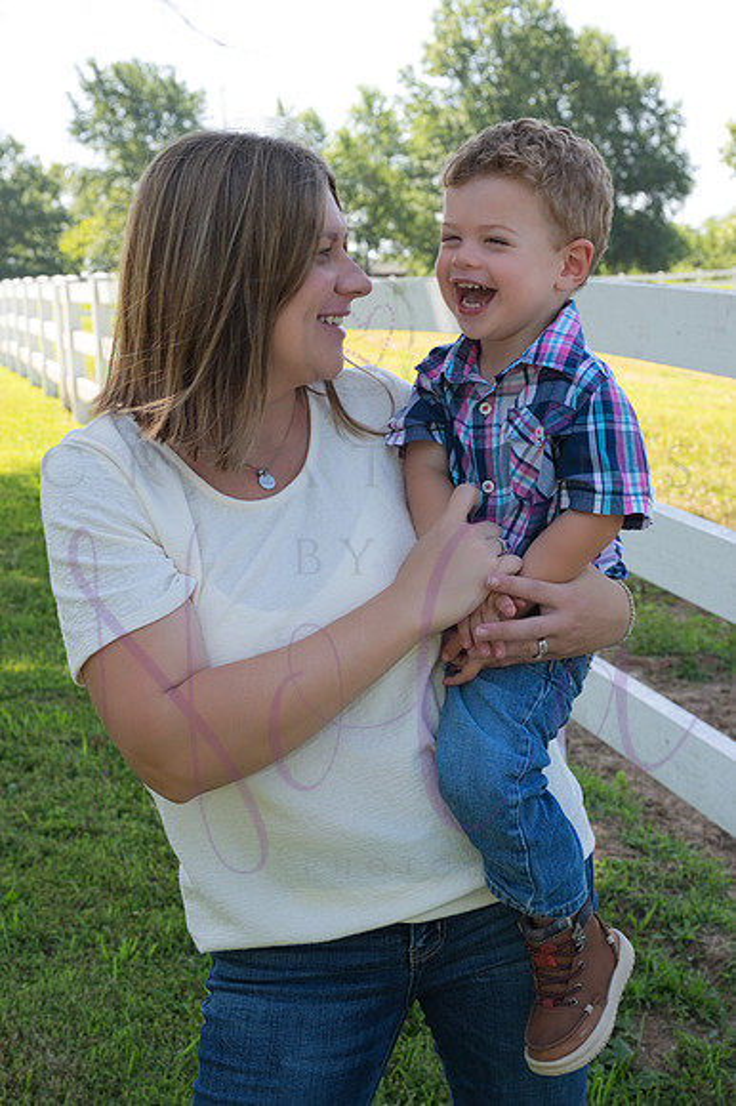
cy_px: 553
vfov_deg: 38.9
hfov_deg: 26.5
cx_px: 368
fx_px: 1566
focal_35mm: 51
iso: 400
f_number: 9
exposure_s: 1/200
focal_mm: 51
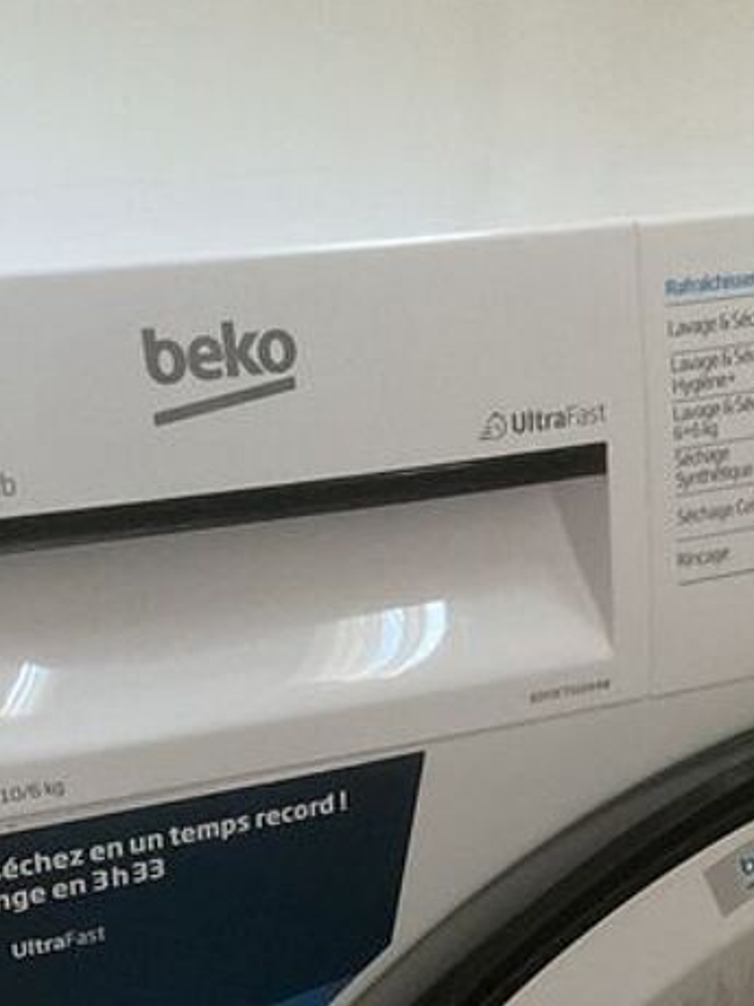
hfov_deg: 17.4
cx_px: 638
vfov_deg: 22.2
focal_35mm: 84
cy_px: 1064
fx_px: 2440
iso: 500
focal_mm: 3
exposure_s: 1/24
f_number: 1.8
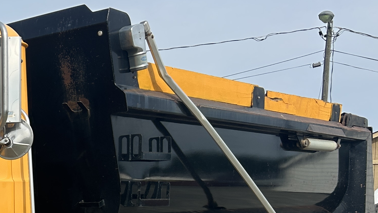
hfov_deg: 24.1
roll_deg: -1.0
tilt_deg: -4.9
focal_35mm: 77
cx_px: -116
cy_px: 287
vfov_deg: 14.9
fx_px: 772
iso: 50
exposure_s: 1/3704
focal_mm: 5.7
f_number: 1.5
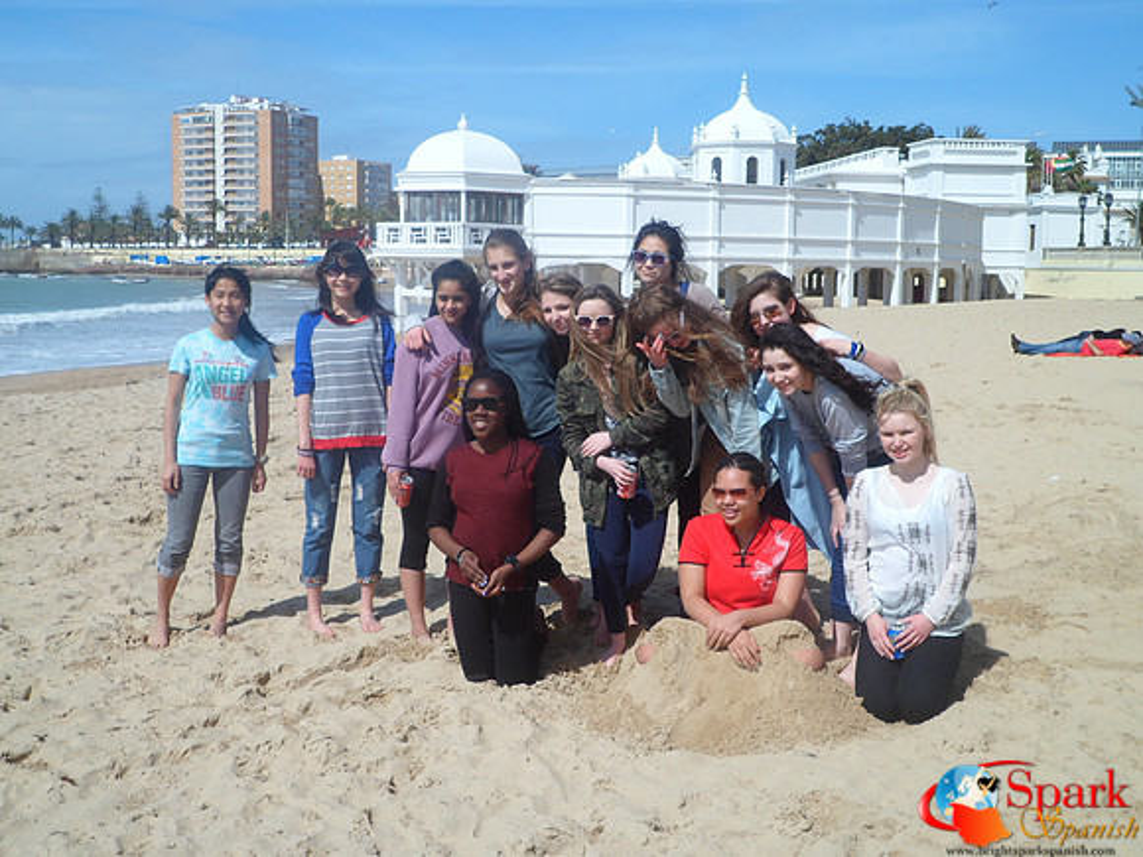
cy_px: 428
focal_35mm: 42
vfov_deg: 34.3
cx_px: 572
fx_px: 1387
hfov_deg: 44.8
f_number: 4.2
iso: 80
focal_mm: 7.8
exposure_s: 1/1000
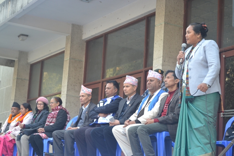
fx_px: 488
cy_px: 78
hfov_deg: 27.0
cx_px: 117
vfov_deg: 18.2
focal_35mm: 75
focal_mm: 50
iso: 400
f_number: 5.6
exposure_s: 1/60
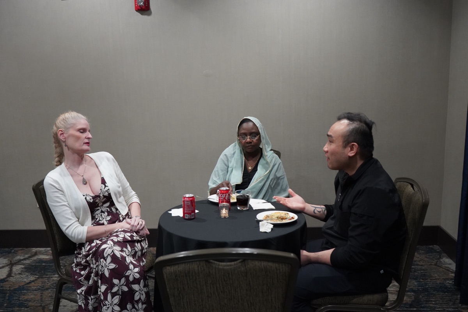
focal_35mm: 33
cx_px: 234
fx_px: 429
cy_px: 156
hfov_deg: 57.2
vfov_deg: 40.0
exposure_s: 1/160
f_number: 4
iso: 8000
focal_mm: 33
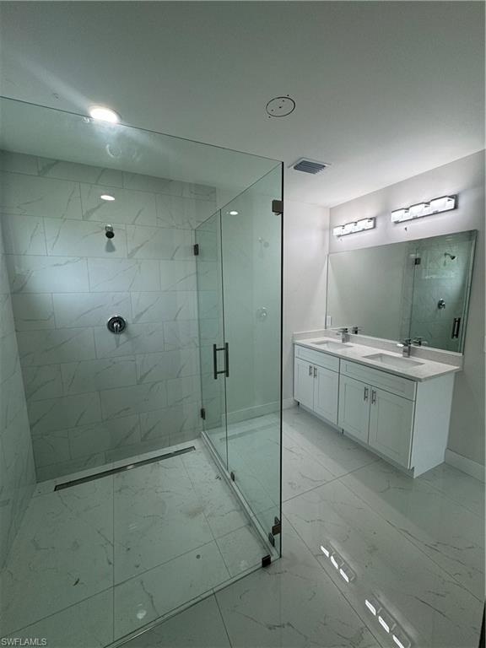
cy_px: 324
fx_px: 262
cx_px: 243
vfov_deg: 102.1
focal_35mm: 14
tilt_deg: -10.2
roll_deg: +1.2
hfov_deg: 85.7
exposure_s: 1/120
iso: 64
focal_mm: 2.22
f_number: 2.2
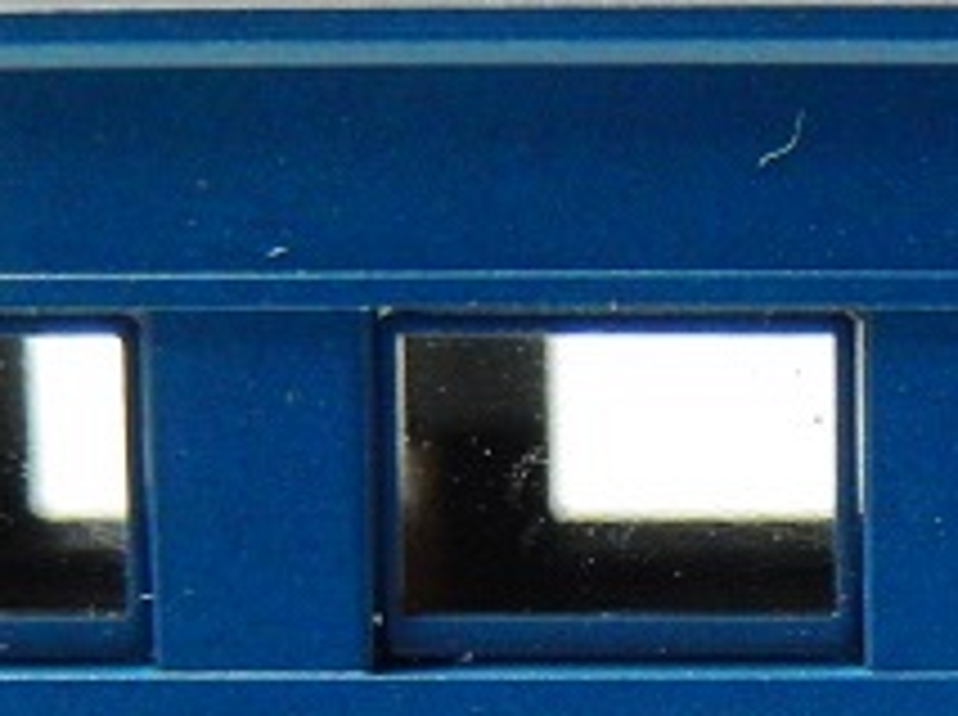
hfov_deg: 15.1
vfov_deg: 11.5
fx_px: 3509
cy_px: 698
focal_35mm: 127
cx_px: 1093
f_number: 4.3
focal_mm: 8.1
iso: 800
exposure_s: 1/6
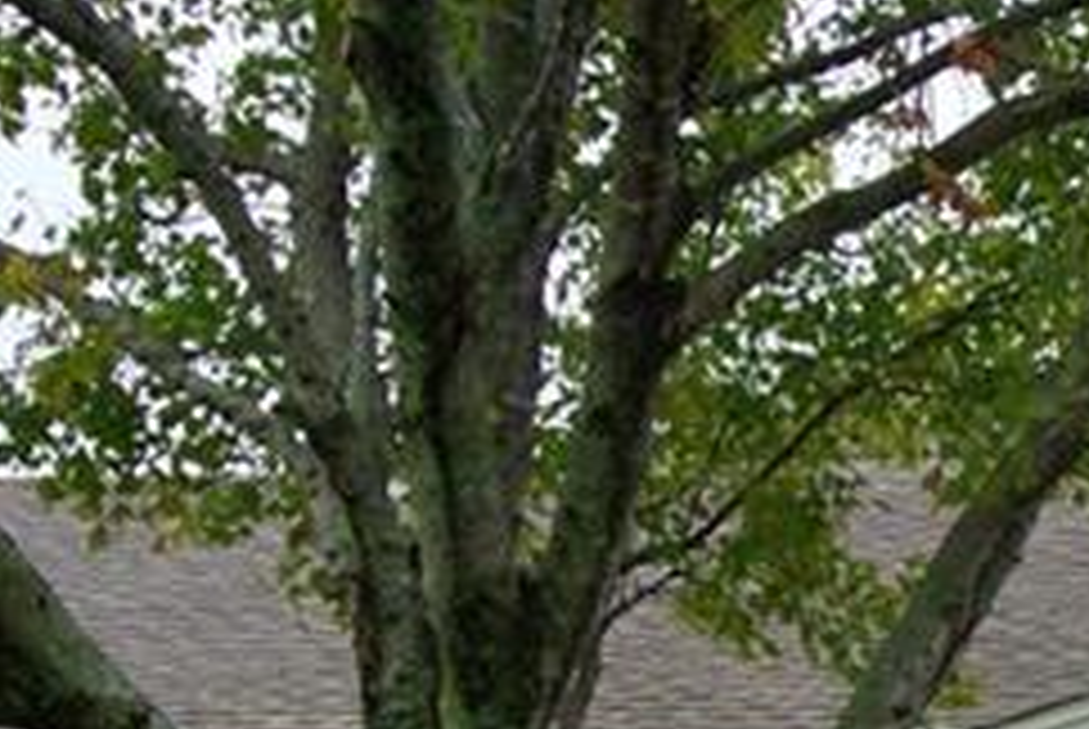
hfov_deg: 13.4
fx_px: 4361
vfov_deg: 9.3
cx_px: 1647
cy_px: 1022
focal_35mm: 144
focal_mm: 12.7
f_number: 3.8
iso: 100
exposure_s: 1/160
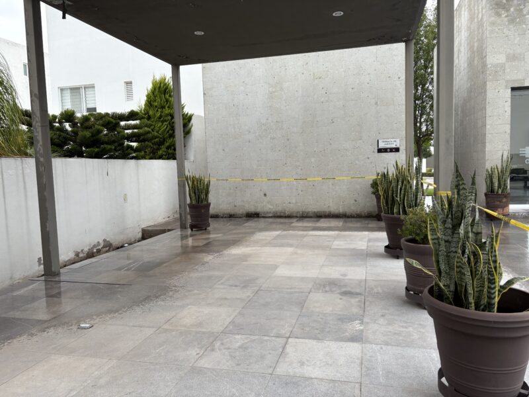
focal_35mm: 26
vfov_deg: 53.1
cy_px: 198
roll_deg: +1.4
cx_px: 264
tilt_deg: -3.3
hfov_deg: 67.3
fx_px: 397
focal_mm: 5.96
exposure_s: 1/739
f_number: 1.6
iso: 50
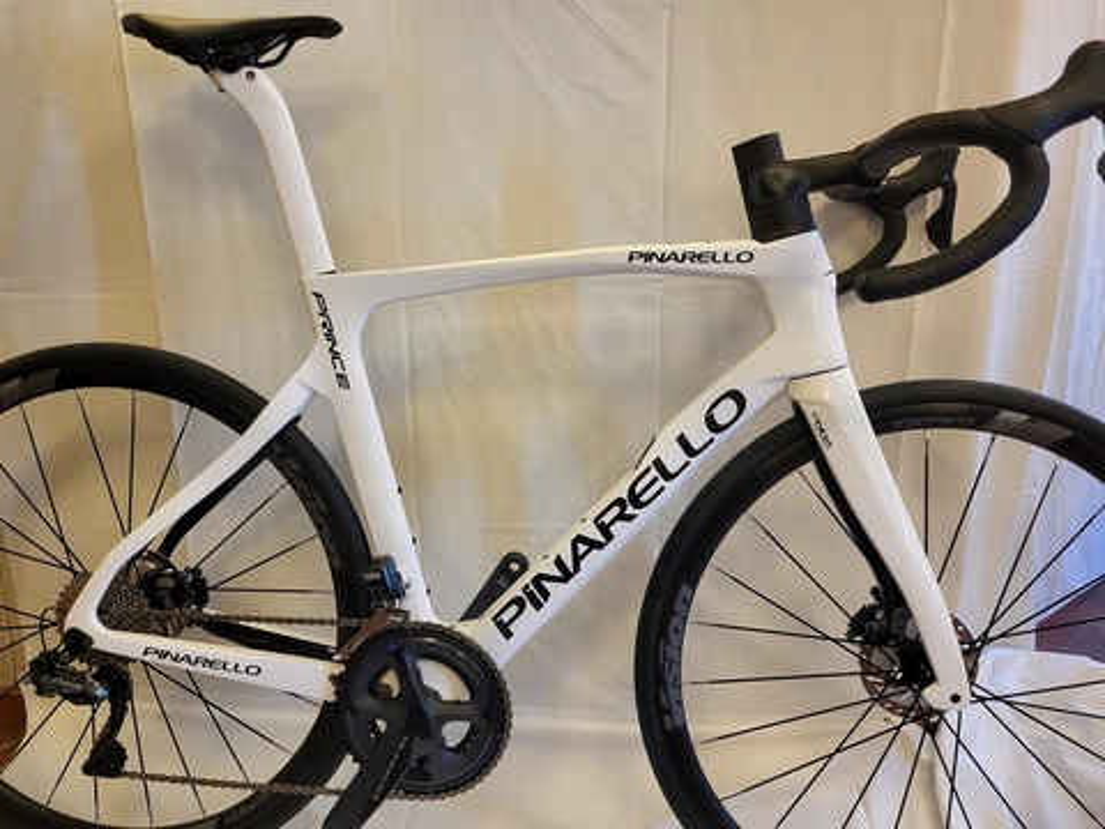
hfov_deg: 67.3
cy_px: 414
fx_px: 830
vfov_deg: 53.1
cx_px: 552
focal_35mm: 26
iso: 320
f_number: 1.8
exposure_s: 1/50
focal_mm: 5.4
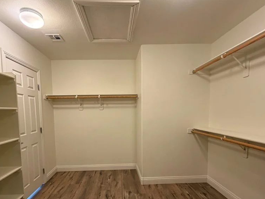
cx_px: 121
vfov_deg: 67.7
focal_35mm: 19
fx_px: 145
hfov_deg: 84.5
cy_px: 123
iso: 320
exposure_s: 1/60
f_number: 2.2
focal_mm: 2.22
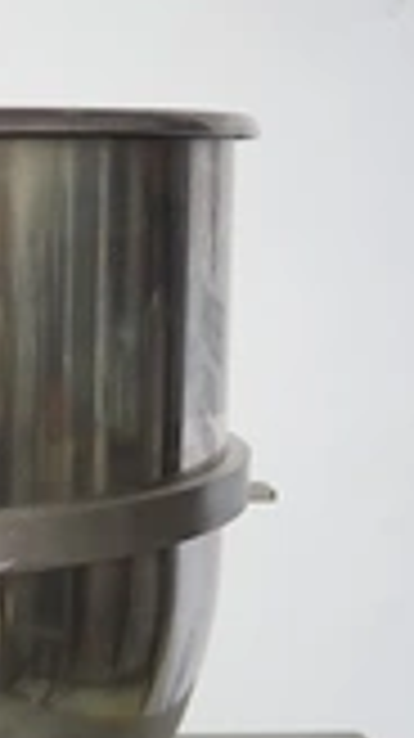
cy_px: 538
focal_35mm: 92
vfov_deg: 23.0
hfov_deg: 12.3
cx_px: -261
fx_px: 1799
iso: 800
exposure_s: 1/60
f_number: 4.5
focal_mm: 24
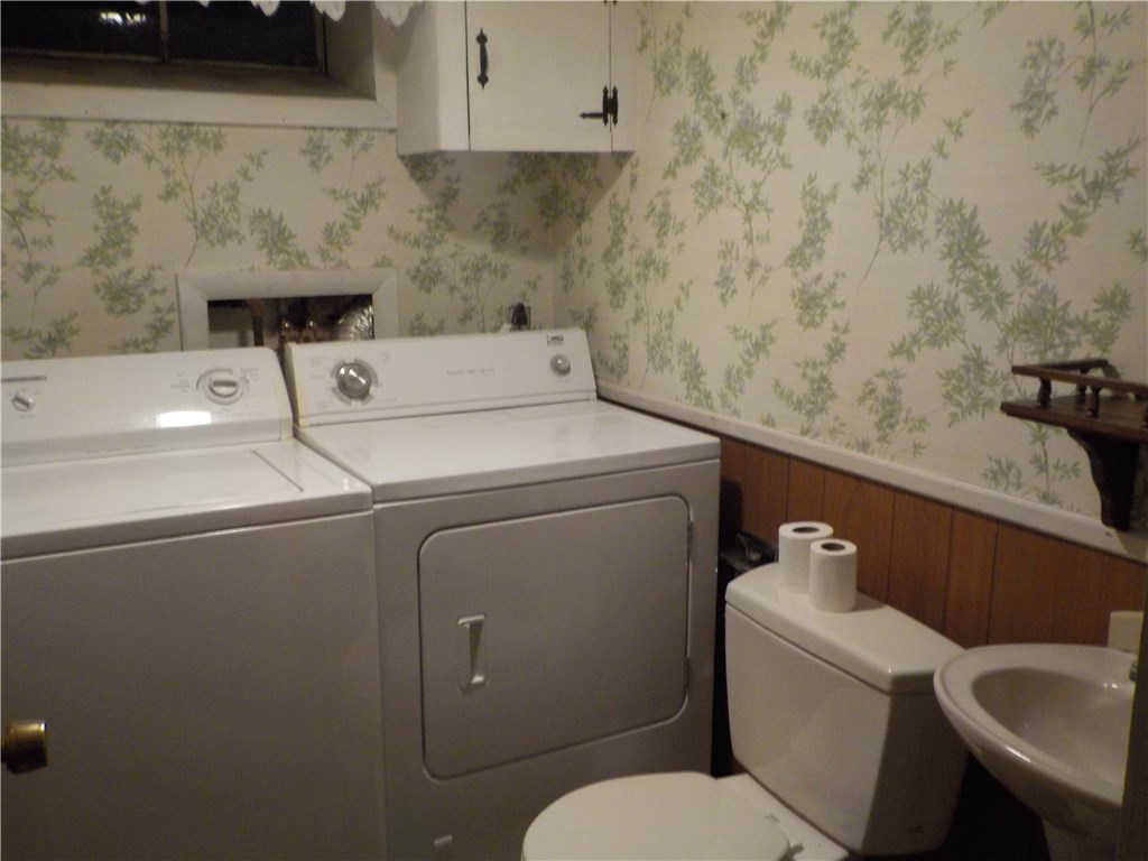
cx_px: 574
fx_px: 995
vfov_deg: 46.8
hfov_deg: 60.0
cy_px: 430
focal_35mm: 30
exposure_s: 1/13
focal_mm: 4.1
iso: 400
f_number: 3.3
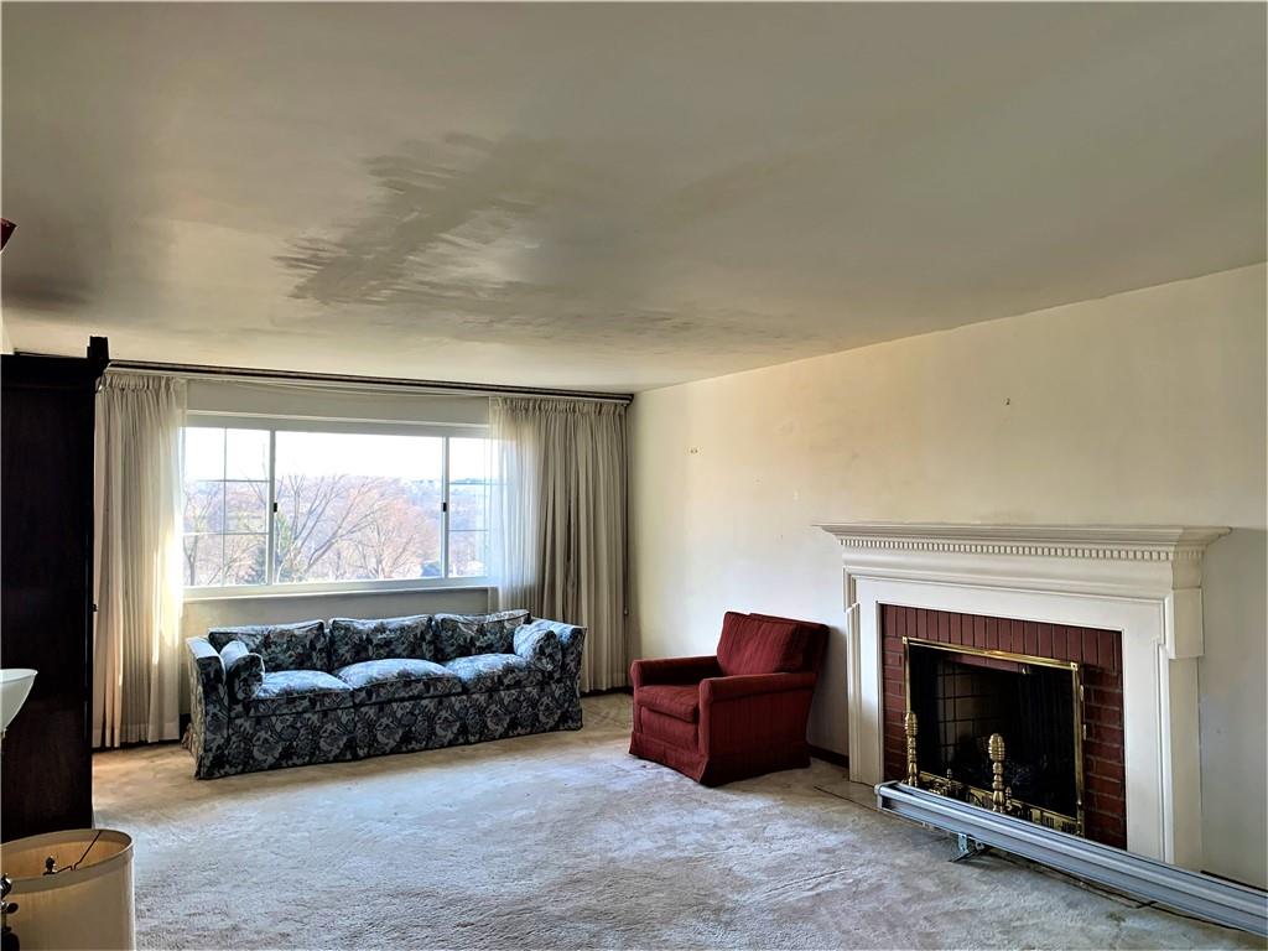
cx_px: 634
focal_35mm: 26
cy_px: 476
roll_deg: -1.4
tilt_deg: +3.5
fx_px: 952
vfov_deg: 53.1
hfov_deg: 67.3
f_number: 1.8
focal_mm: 4.25
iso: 80
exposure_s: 1/121
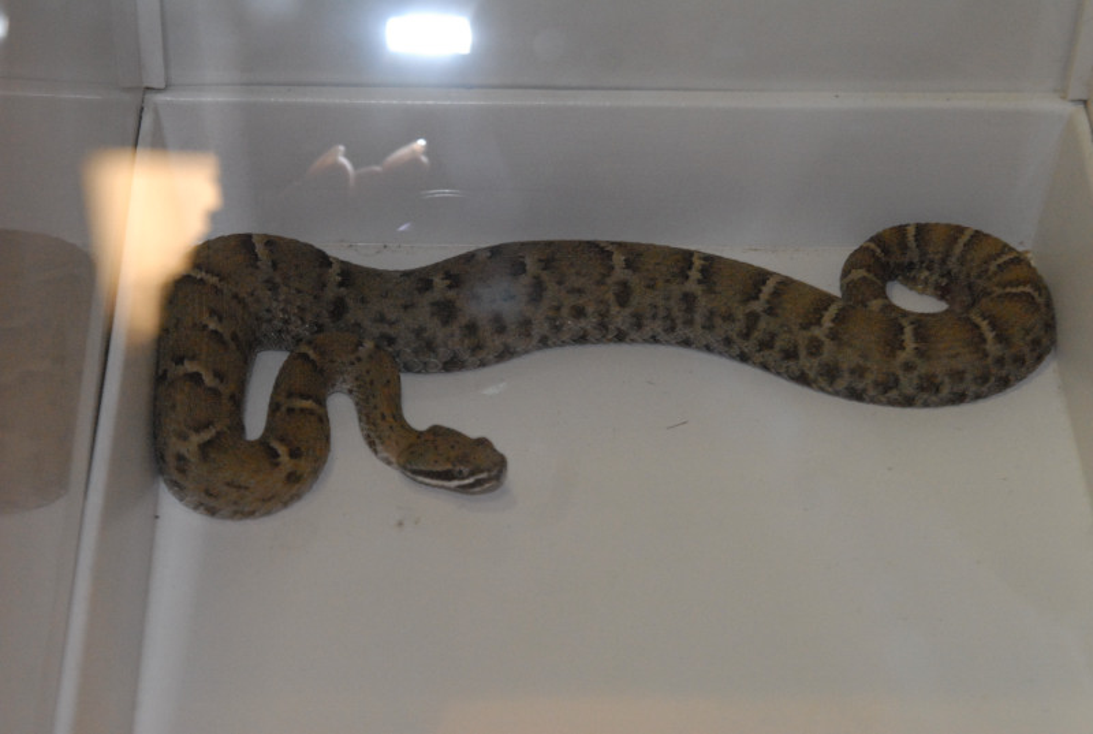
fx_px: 2829
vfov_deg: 14.8
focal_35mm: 93
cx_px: 546
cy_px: 367
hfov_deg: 21.9
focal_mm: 62
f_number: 5.6
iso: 1600
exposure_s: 1/80
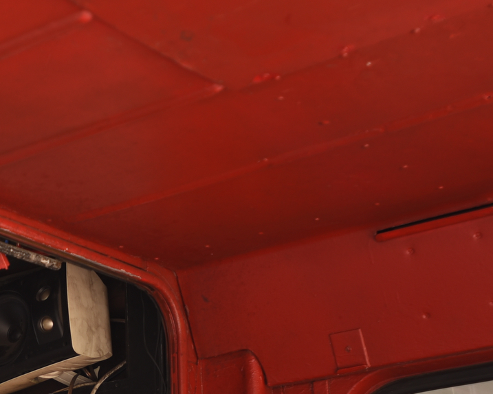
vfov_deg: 13.7
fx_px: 1605
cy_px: 441
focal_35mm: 110
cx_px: -89
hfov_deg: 16.8
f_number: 2.8
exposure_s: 1/100
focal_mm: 35
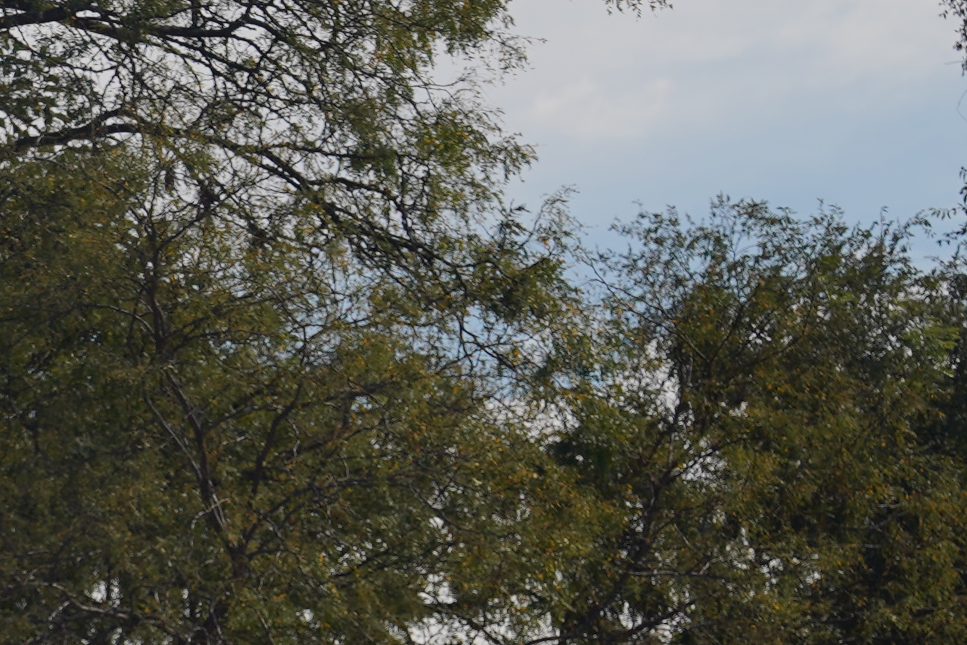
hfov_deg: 5.1
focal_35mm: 402
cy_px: 877
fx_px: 10798
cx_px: -259
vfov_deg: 3.4
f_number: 8
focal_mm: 105
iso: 100
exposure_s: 1/500
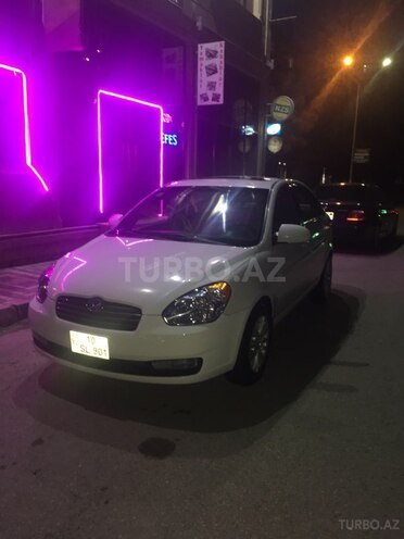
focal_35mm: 29
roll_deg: -0.6
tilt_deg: -11.1
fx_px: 451
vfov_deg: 61.7
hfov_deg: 48.2
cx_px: 202
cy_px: 270
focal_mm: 4.15
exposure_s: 1/17
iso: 100
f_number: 2.2
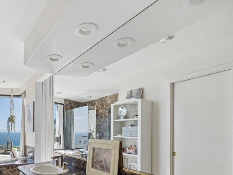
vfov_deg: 52.2
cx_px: 65
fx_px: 168
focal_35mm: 25
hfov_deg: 66.1
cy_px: 134
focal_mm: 20
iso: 200
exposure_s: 1/75
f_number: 7.1
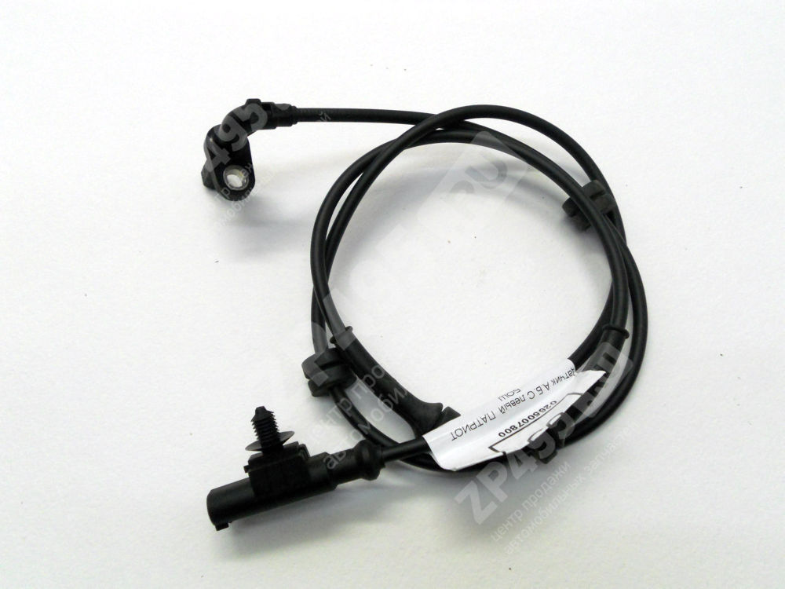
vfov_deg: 44.2
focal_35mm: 32
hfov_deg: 56.8
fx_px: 726
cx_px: 392
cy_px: 294
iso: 320
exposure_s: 1/125
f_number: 3.5
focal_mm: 5.8
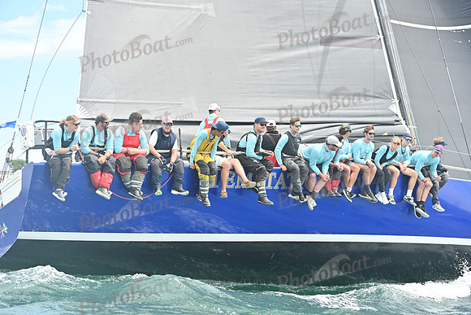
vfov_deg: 19.5
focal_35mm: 70
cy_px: 158
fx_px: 916
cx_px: 236
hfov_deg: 28.8
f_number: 4
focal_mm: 70
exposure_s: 1/1250
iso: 250
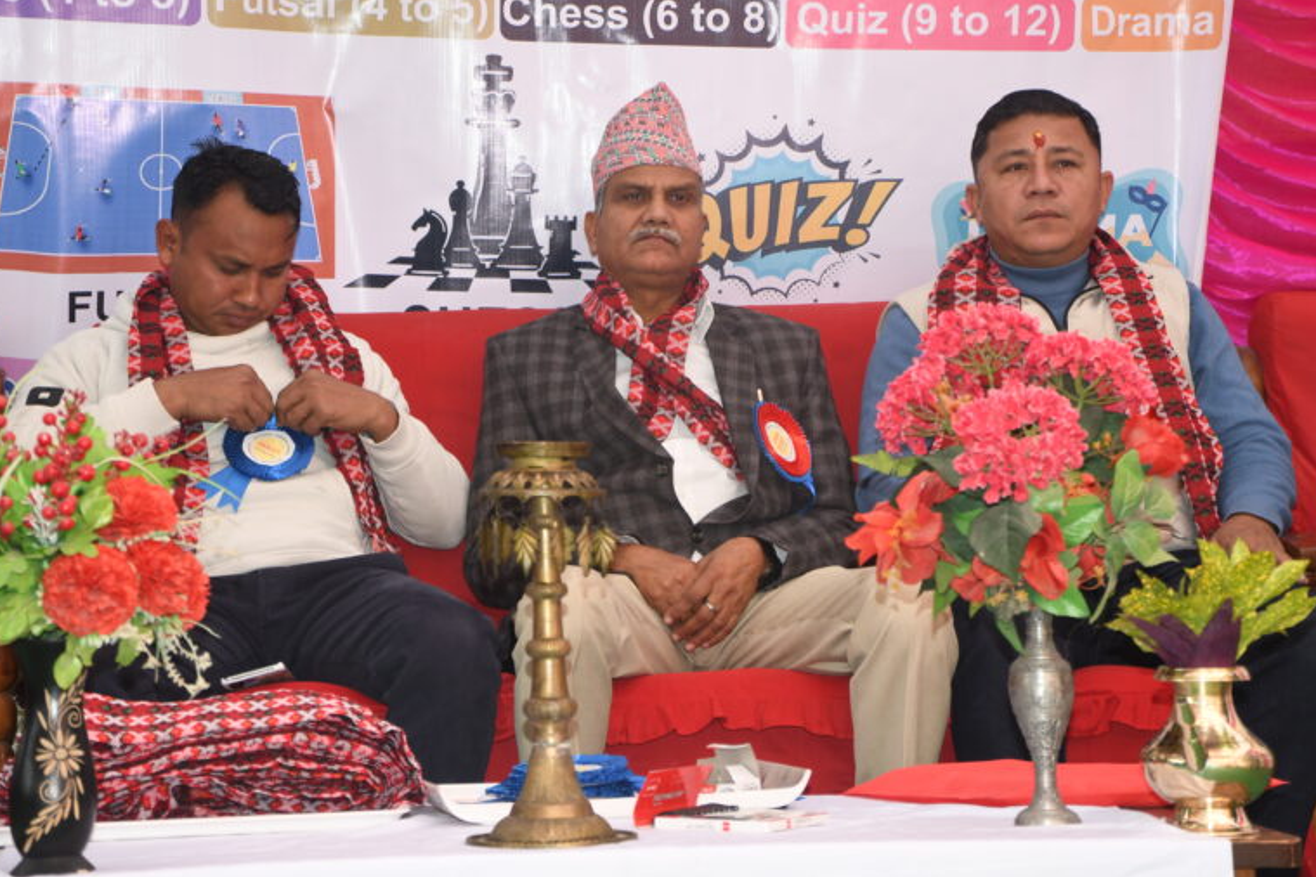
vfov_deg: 16.1
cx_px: 654
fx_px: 3107
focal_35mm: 85
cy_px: 440
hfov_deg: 23.9
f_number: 4.8
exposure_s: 1/200
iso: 500
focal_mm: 56
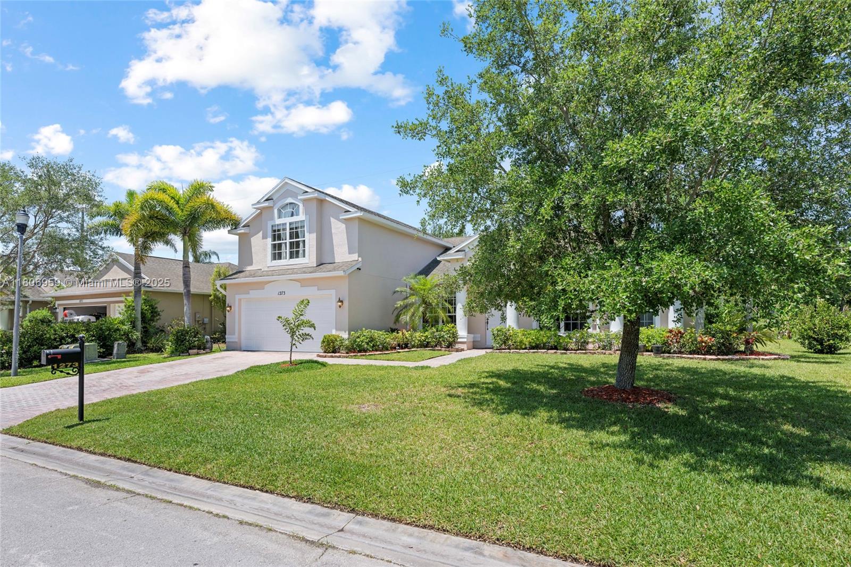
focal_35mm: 19
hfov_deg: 86.9
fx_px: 449
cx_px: 426
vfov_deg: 64.5
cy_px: 284
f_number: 8
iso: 64
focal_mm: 19
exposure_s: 1/50
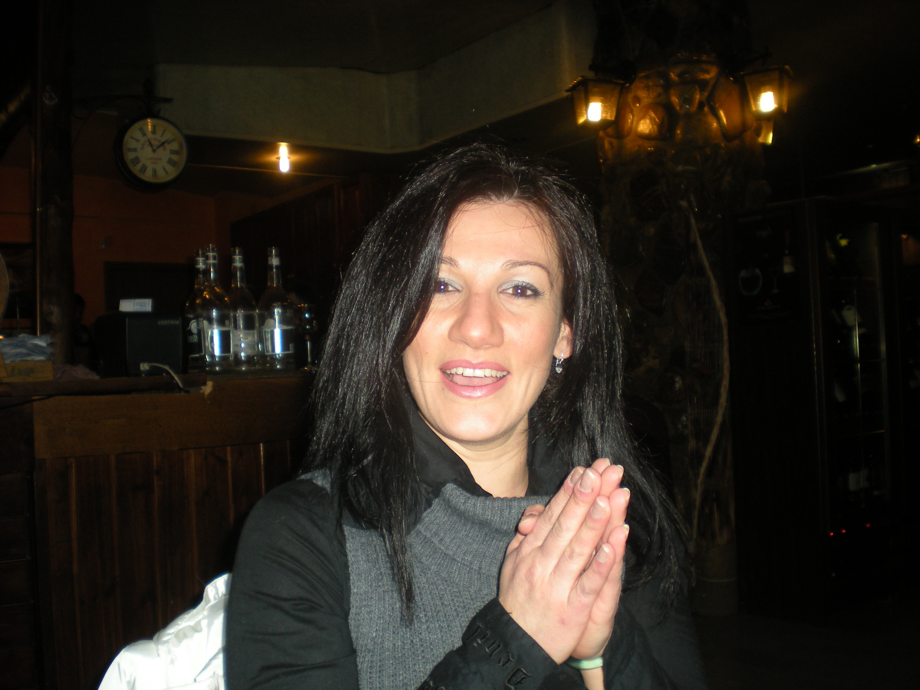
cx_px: 460
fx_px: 1010
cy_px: 345
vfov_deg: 37.7
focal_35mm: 38
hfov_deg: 49.0
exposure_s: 1/60
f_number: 3.1
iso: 97
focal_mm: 6.3
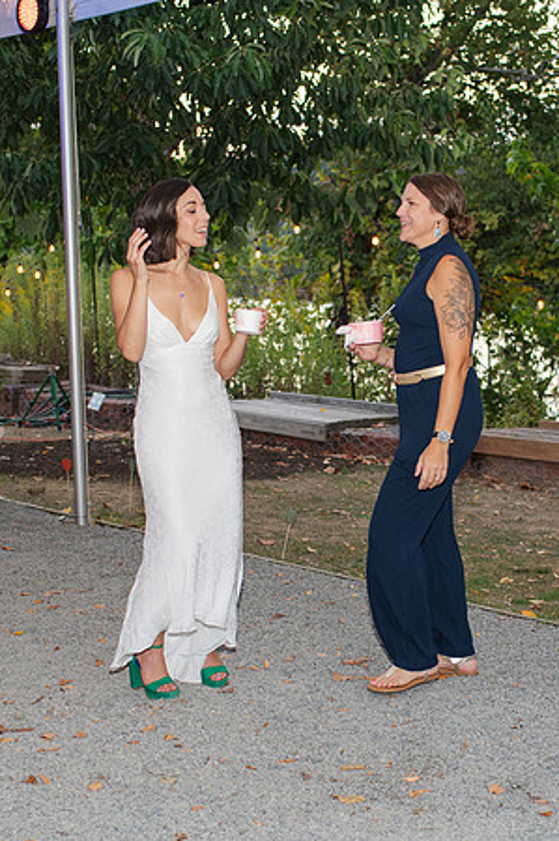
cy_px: 523
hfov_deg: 20.7
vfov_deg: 30.7
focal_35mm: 65
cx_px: 373
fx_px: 1525
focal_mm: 35
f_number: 3.2
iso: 1000
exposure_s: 1/200
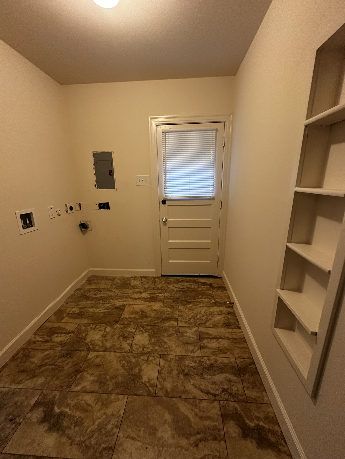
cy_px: 230
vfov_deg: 102.1
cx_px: 172
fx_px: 186
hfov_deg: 85.7
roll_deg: +1.2
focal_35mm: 14
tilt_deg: -12.5
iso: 320
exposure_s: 1/60
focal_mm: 2.22
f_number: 2.2
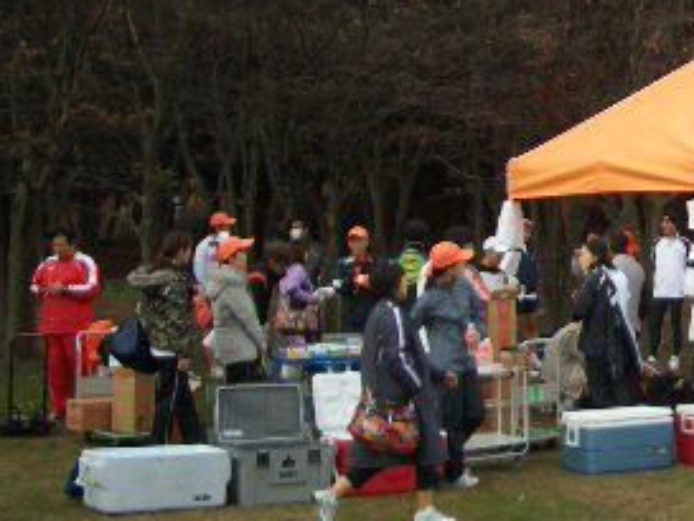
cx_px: 765
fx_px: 1645
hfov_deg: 22.5
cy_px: 114
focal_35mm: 82
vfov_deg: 17.9
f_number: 2.6
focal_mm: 5.8
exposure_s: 1/400
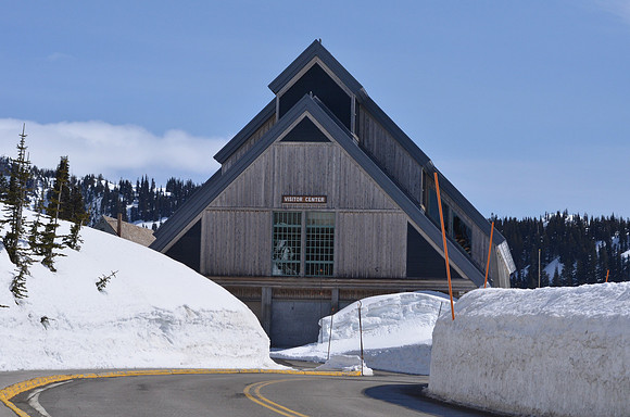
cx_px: 315
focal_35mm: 105
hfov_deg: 19.5
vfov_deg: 13.0
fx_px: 1833
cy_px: 208
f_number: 9
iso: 800
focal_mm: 70
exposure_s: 1/4000
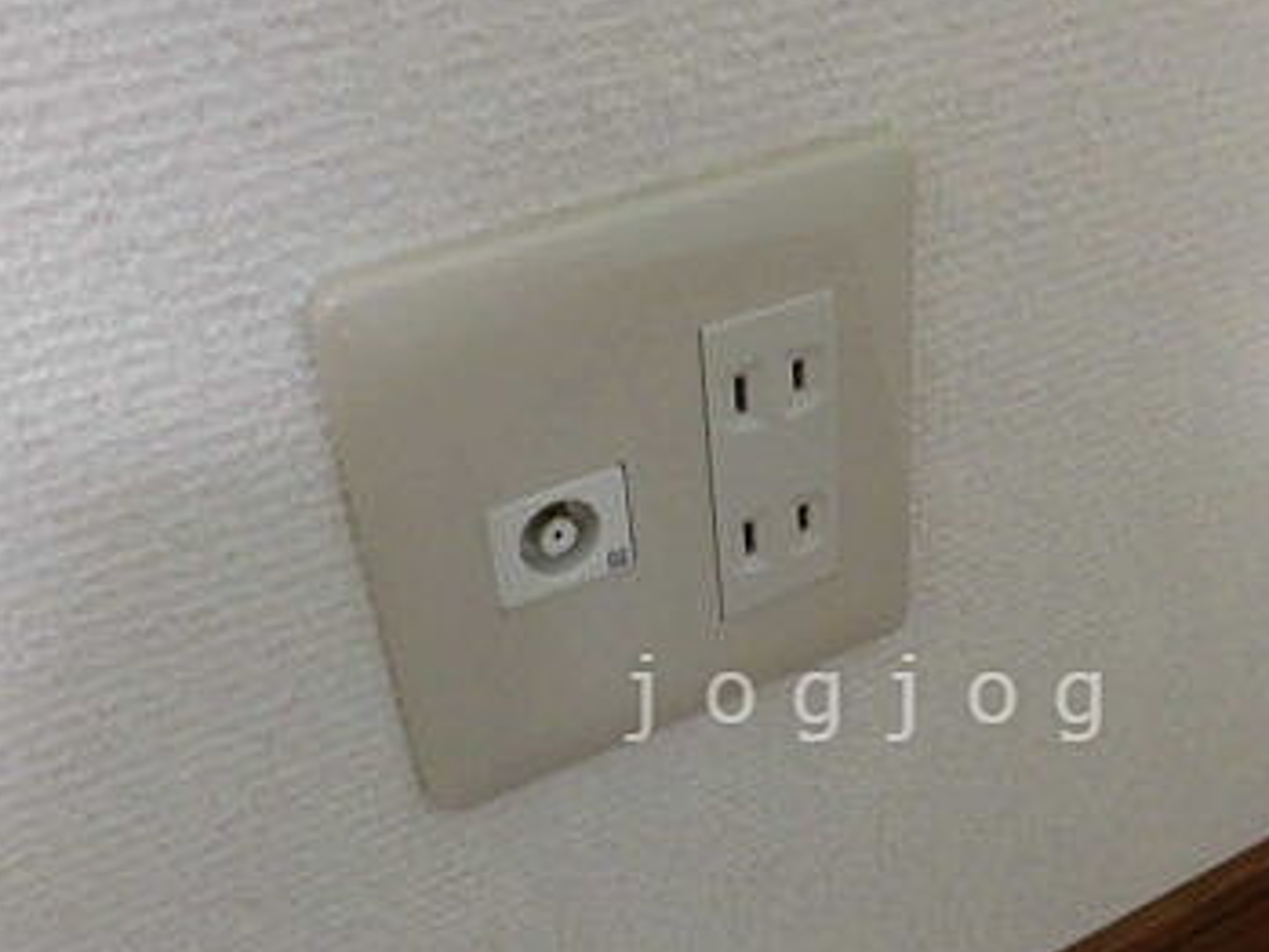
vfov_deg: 32.4
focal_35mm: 44
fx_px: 1614
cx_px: 873
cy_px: 698
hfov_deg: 42.2
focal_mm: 4.3
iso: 400
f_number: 3.1
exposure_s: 1/30
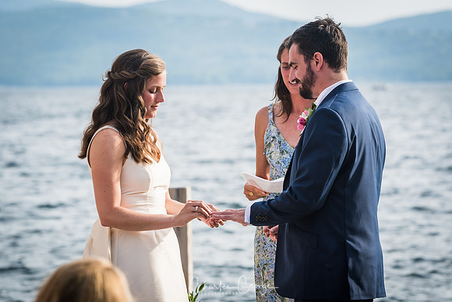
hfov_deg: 12.4
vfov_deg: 8.3
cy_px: 151
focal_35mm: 165
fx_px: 2072
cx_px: 226
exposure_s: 1/800
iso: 200
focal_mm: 110
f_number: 4
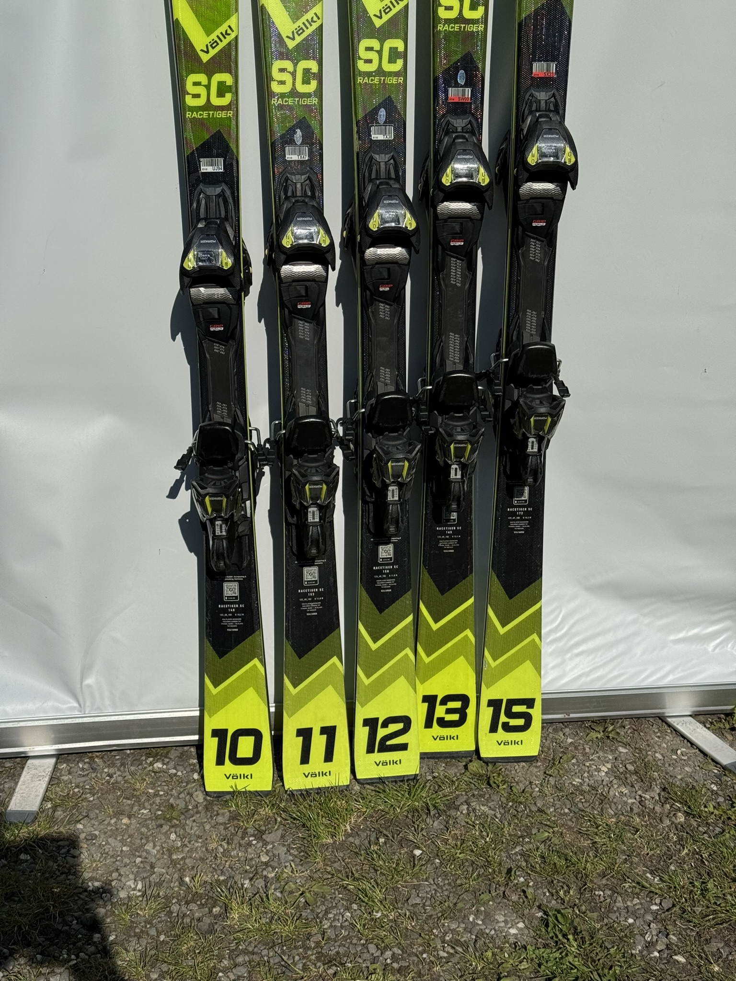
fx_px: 1361
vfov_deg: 39.7
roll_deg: -1.5
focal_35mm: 48
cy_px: 490
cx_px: 368
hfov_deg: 30.3
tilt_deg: -25.1
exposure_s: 1/15385
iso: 64
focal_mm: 6.76
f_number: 1.78
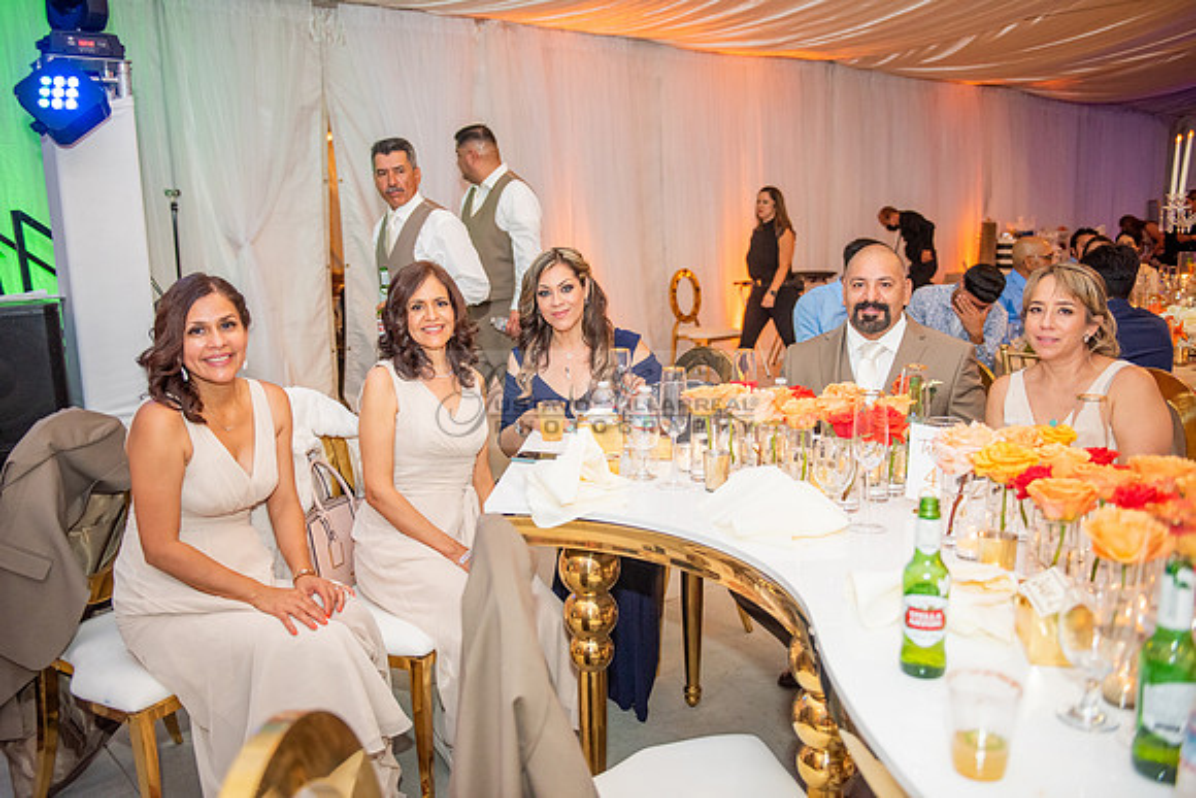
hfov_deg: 60.3
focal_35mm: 31
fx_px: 1030
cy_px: 399
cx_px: 598
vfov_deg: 42.3
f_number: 2.8
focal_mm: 31
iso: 1000
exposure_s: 1/160
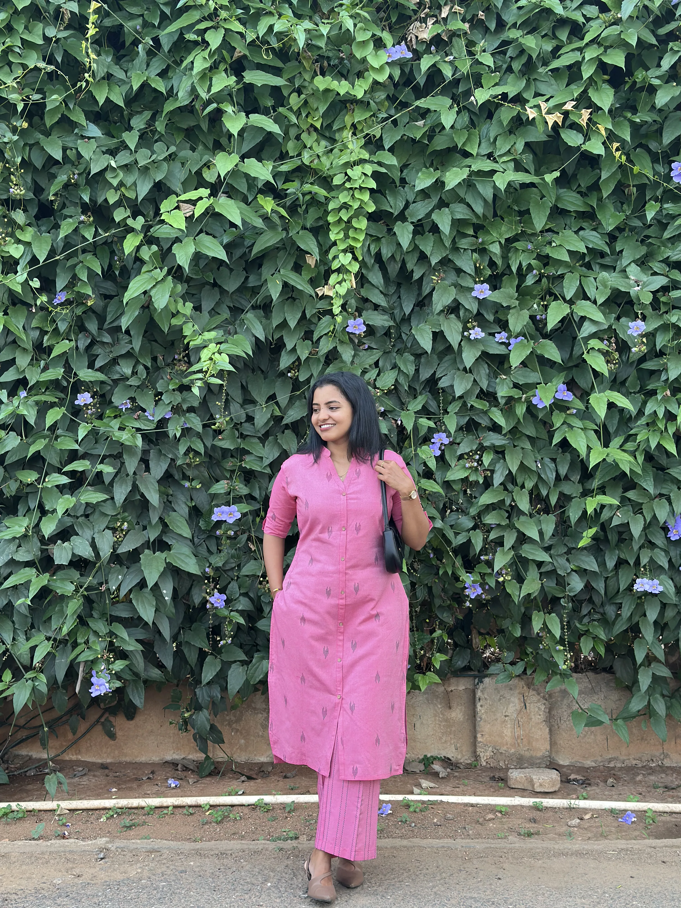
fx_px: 1259
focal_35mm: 48
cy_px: 454
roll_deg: -0.8
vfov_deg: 39.7
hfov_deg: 30.3
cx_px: 340
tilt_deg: -1.5
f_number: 1.78
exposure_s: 1/171
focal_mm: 6.86
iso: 100
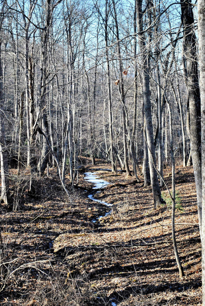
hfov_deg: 16.6
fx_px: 703
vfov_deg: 24.6
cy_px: 153
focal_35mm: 82
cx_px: 102
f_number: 5.6
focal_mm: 55
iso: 140
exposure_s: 1/125
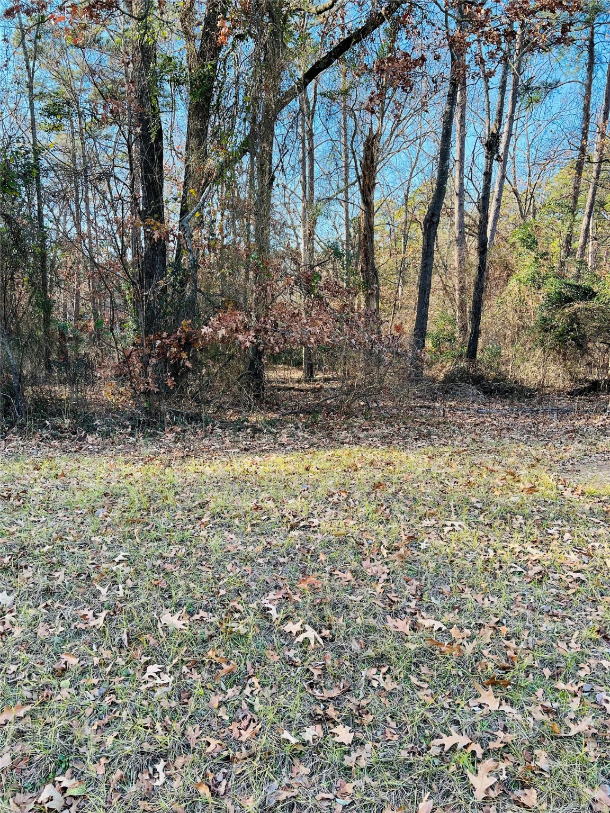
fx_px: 611
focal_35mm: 26
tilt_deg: -7.7
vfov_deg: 67.3
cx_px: 305
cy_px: 406
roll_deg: -0.8
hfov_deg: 53.1
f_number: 1.5
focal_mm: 5.7
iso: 50
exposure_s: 1/309
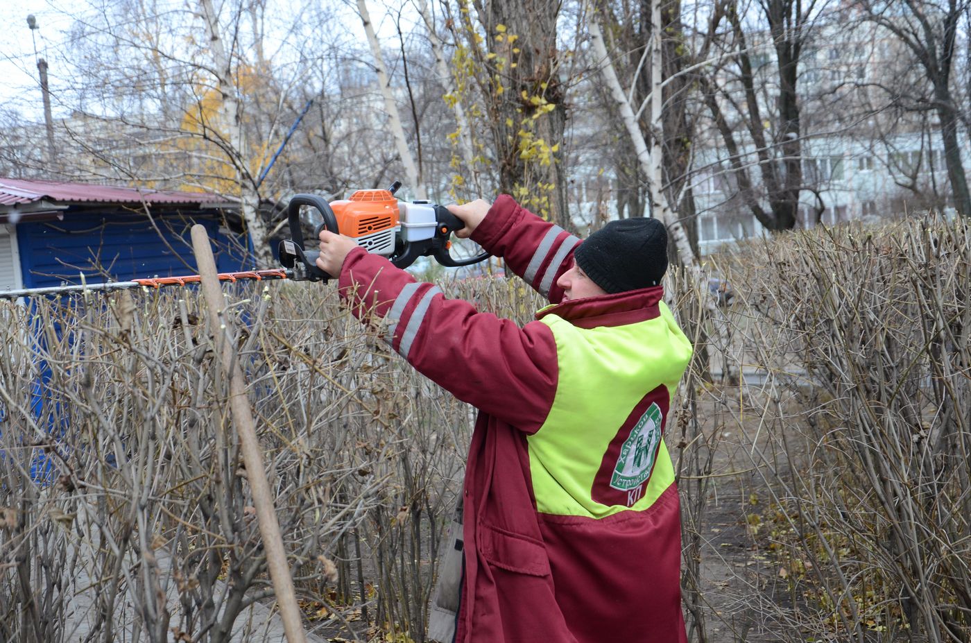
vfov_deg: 23.7
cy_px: 322
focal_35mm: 57
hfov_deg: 35.1
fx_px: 1534
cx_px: 486
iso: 640
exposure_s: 1/320
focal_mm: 38
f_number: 6.3
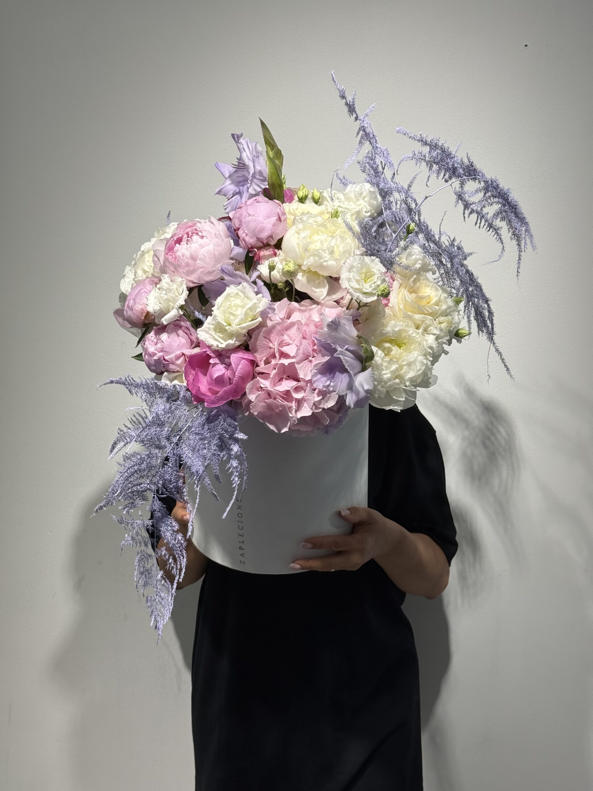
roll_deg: -1.2
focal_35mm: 48
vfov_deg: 39.7
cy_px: 396
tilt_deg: -11.2
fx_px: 1096
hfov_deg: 30.3
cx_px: 296
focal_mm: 6.76
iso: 64
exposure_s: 1/265
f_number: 1.78
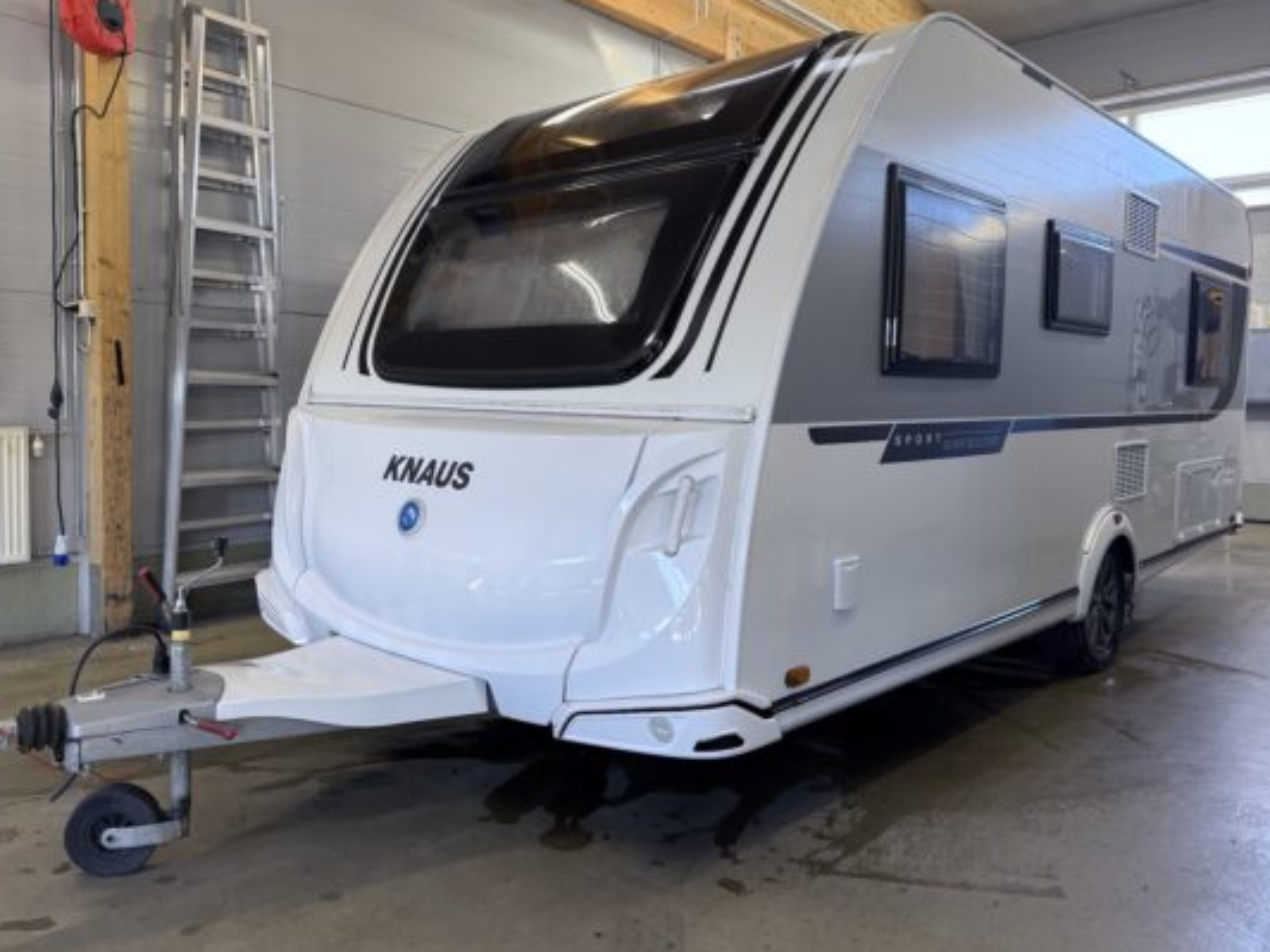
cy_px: 443
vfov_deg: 51.3
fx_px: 991
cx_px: 572
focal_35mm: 27
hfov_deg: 65.2
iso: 125
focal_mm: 6.76
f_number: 1.78
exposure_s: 1/100
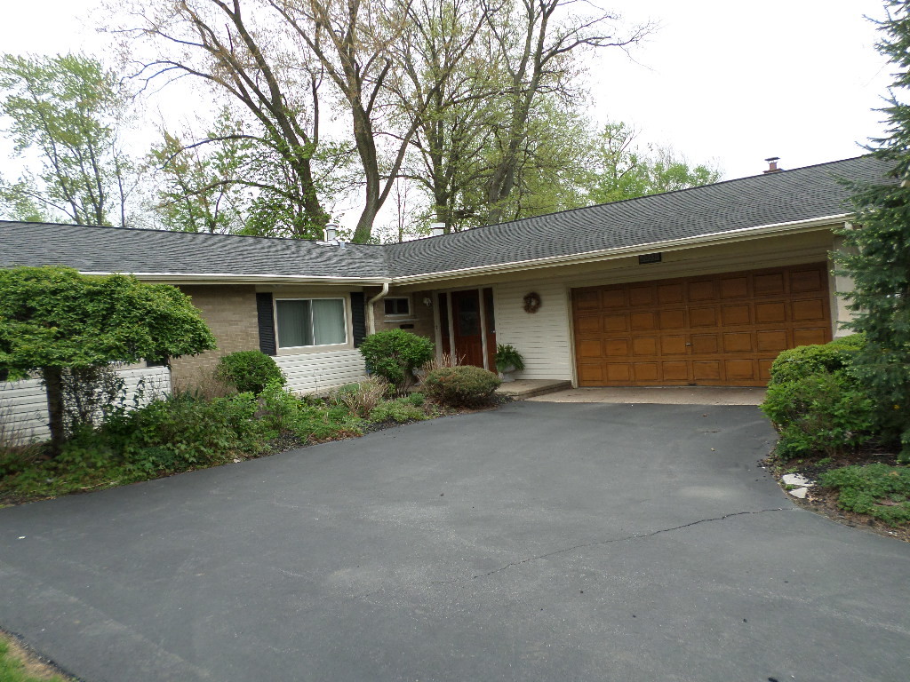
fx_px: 657
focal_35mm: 25
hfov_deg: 69.4
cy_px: 341
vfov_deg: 54.9
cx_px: 455
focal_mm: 4.5
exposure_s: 1/350
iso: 80
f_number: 2.5
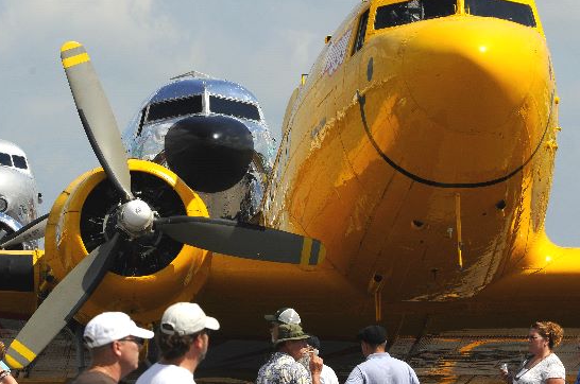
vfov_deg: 3.6
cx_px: 189
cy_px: 159
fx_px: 6188
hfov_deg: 5.4
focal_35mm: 385
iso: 200
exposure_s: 1/400
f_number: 10
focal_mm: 175
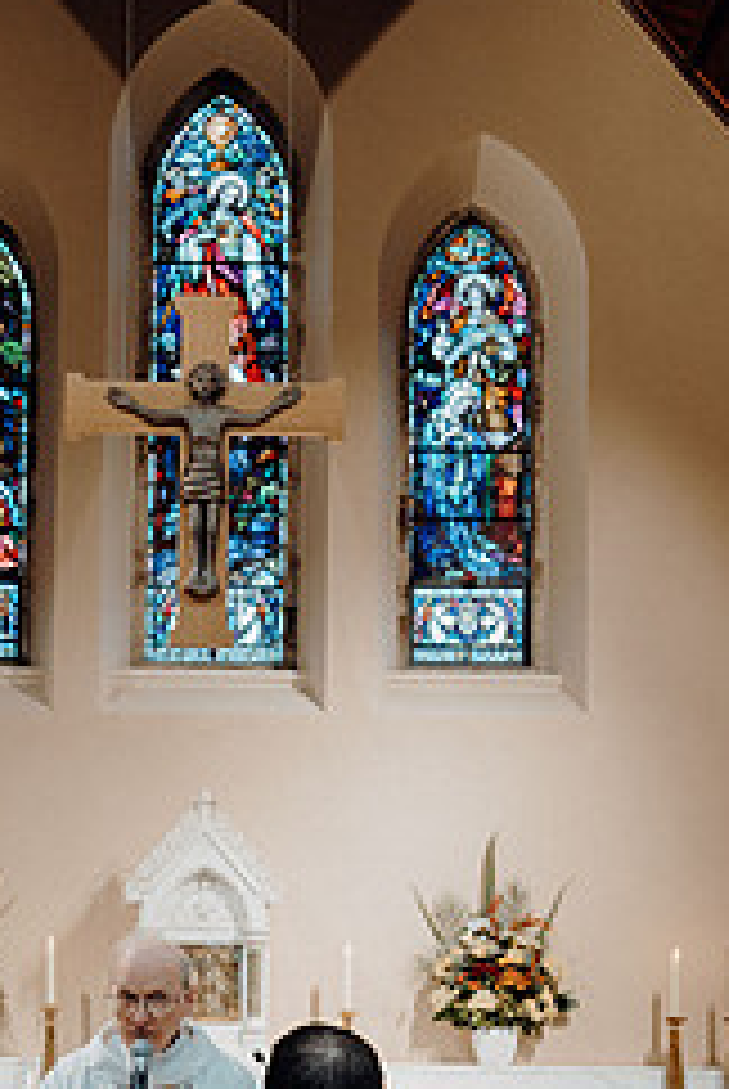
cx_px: 189
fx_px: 1969
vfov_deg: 30.0
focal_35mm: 65
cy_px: 909
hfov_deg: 20.8
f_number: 3.5
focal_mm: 35
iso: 1600
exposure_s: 1/160
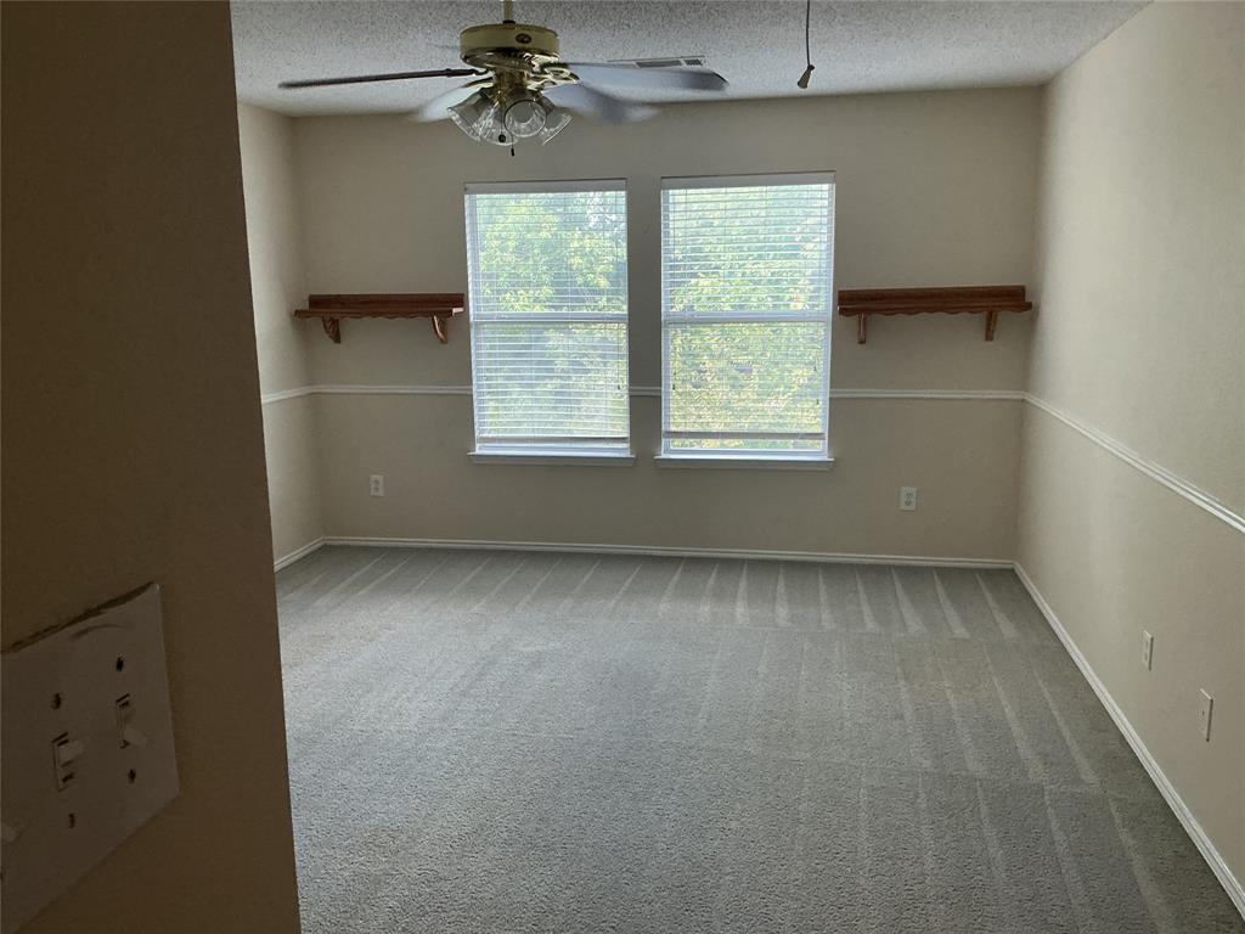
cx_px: 622
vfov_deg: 48.2
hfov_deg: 61.7
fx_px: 1043
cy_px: 467
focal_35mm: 29
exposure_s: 1/60
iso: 125
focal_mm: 3
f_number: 1.8
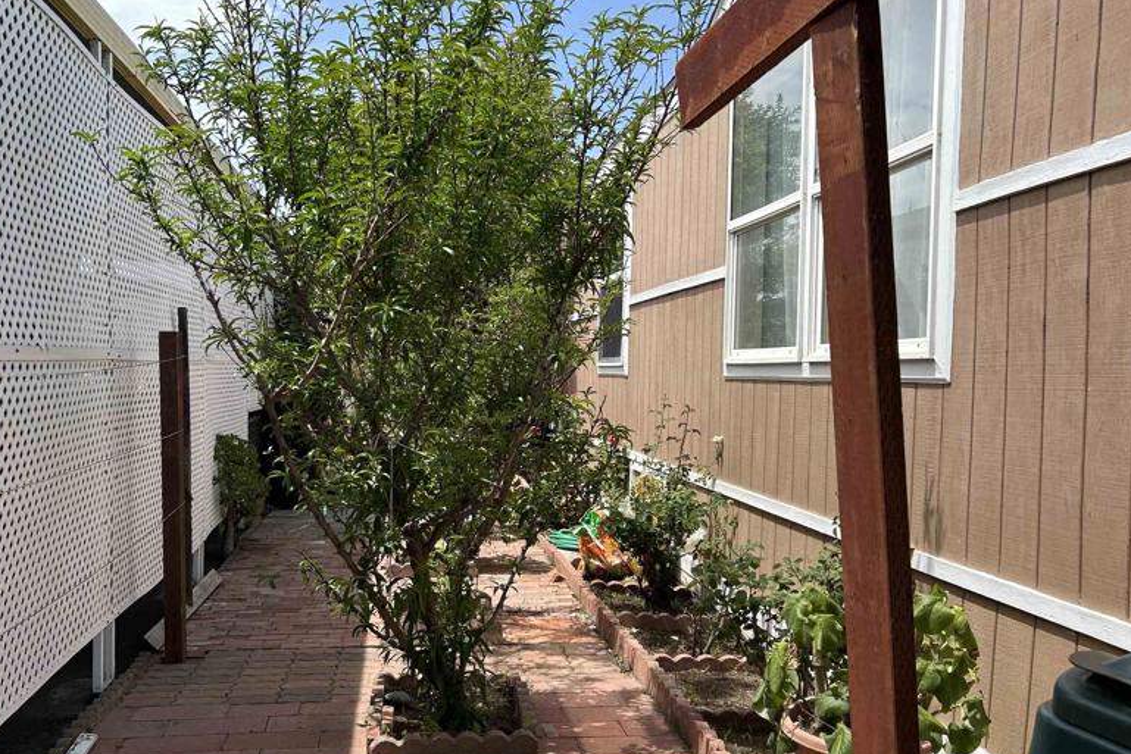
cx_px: 454
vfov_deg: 36.8
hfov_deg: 52.8
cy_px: 442
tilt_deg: -3.5
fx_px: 1131
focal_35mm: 36
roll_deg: -0.3
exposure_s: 1/2299
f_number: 1.5
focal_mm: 5.7
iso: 50
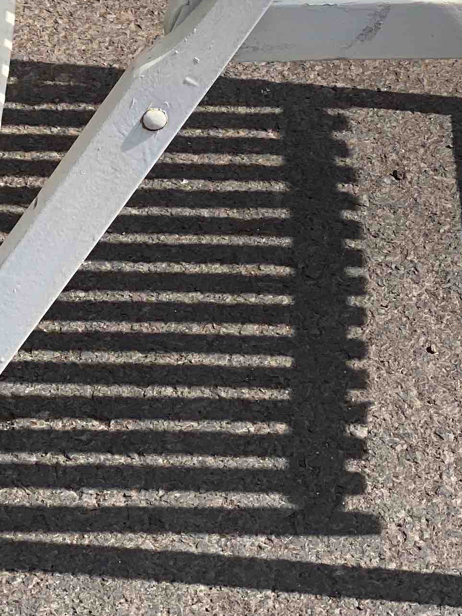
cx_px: 334
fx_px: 2900
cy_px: -183
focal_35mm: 163
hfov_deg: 9.1
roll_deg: -2.6
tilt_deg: -22.2
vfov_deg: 11.8
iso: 20
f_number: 2
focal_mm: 6
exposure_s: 1/1229
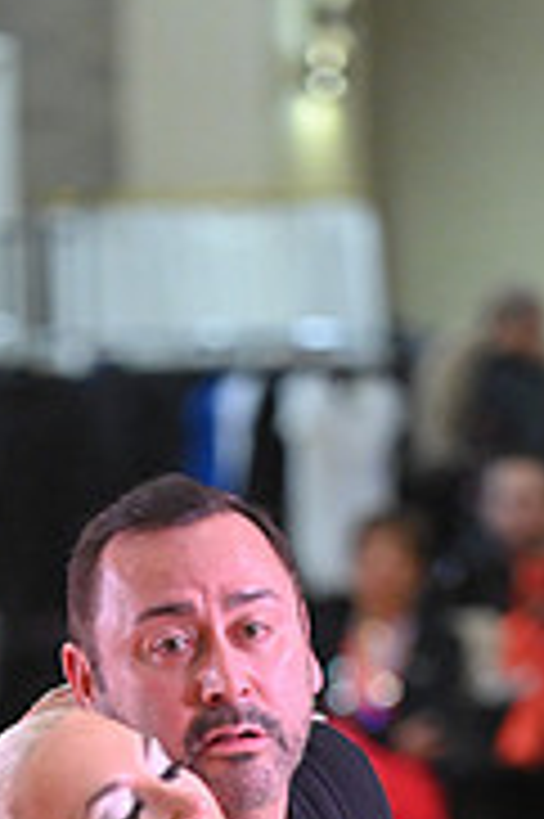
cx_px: 128
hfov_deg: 2.2
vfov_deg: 3.2
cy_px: 1287
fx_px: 14488
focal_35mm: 638
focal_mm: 200
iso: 3200
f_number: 5
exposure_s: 1/320
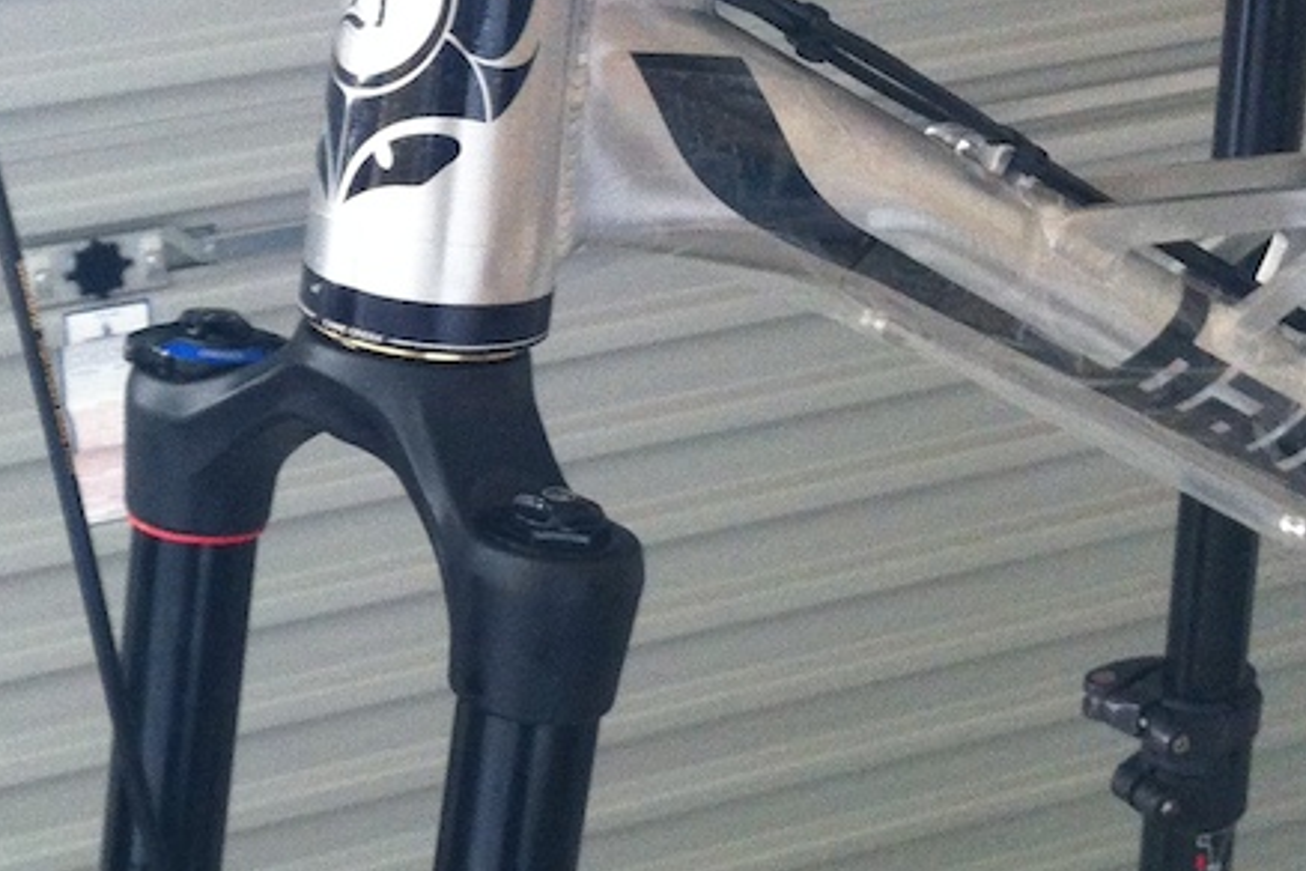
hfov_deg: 23.6
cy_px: 638
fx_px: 3083
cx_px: 306
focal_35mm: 85
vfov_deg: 16.0
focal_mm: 3.85
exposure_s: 1/17
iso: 200
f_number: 2.8
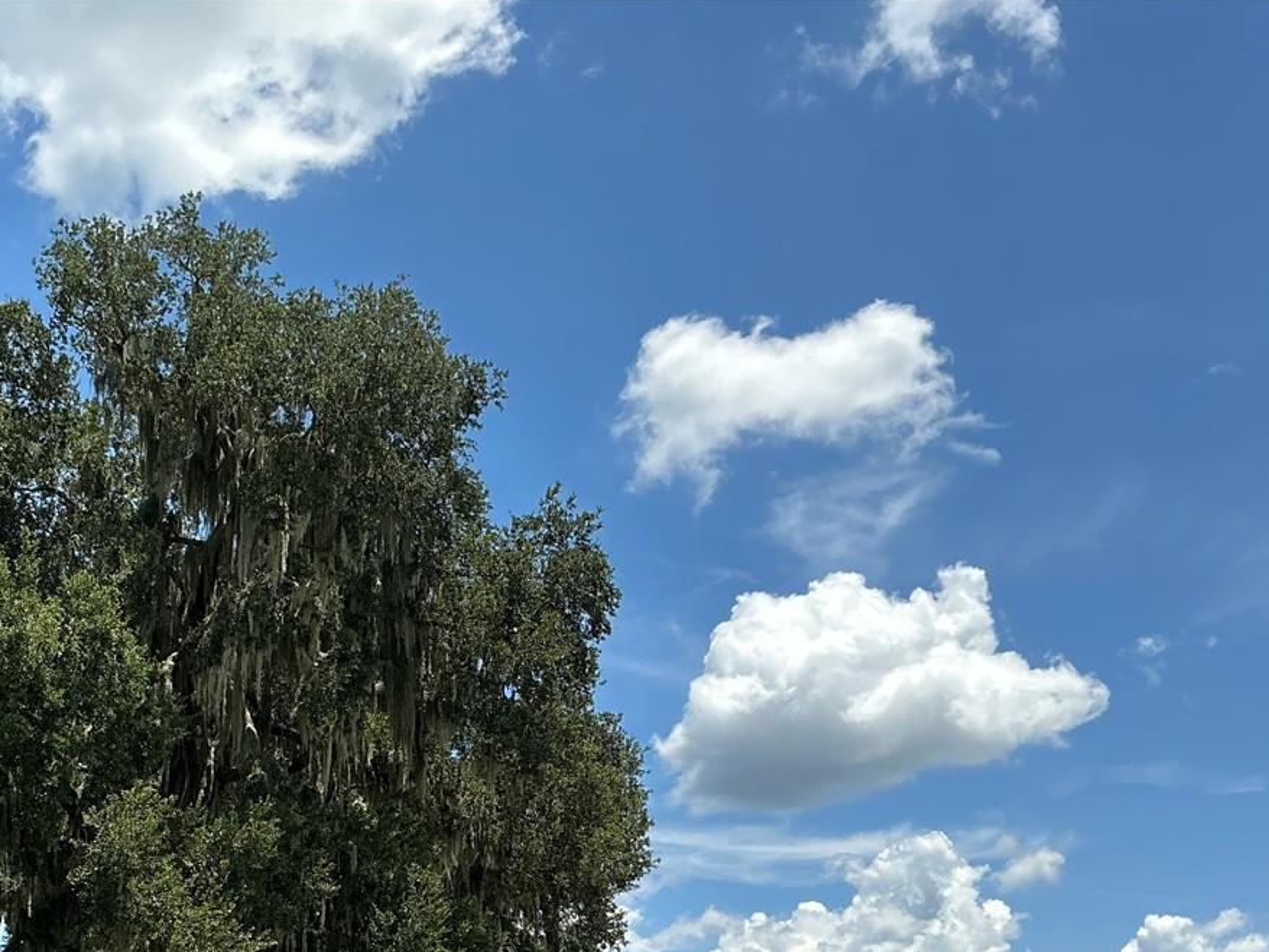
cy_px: 864
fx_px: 1870
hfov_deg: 36.7
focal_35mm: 51
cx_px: 335
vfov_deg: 27.5
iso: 25
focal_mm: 3
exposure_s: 1/1730
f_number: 1.8
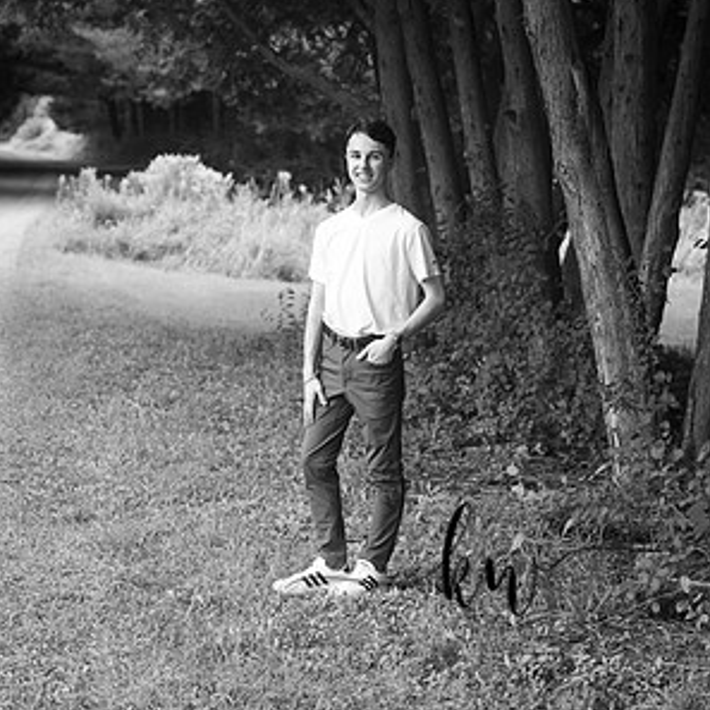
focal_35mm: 103
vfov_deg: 16.8
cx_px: 354
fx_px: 2390
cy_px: 177
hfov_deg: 16.9
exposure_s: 1/200
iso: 400
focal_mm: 80
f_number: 4
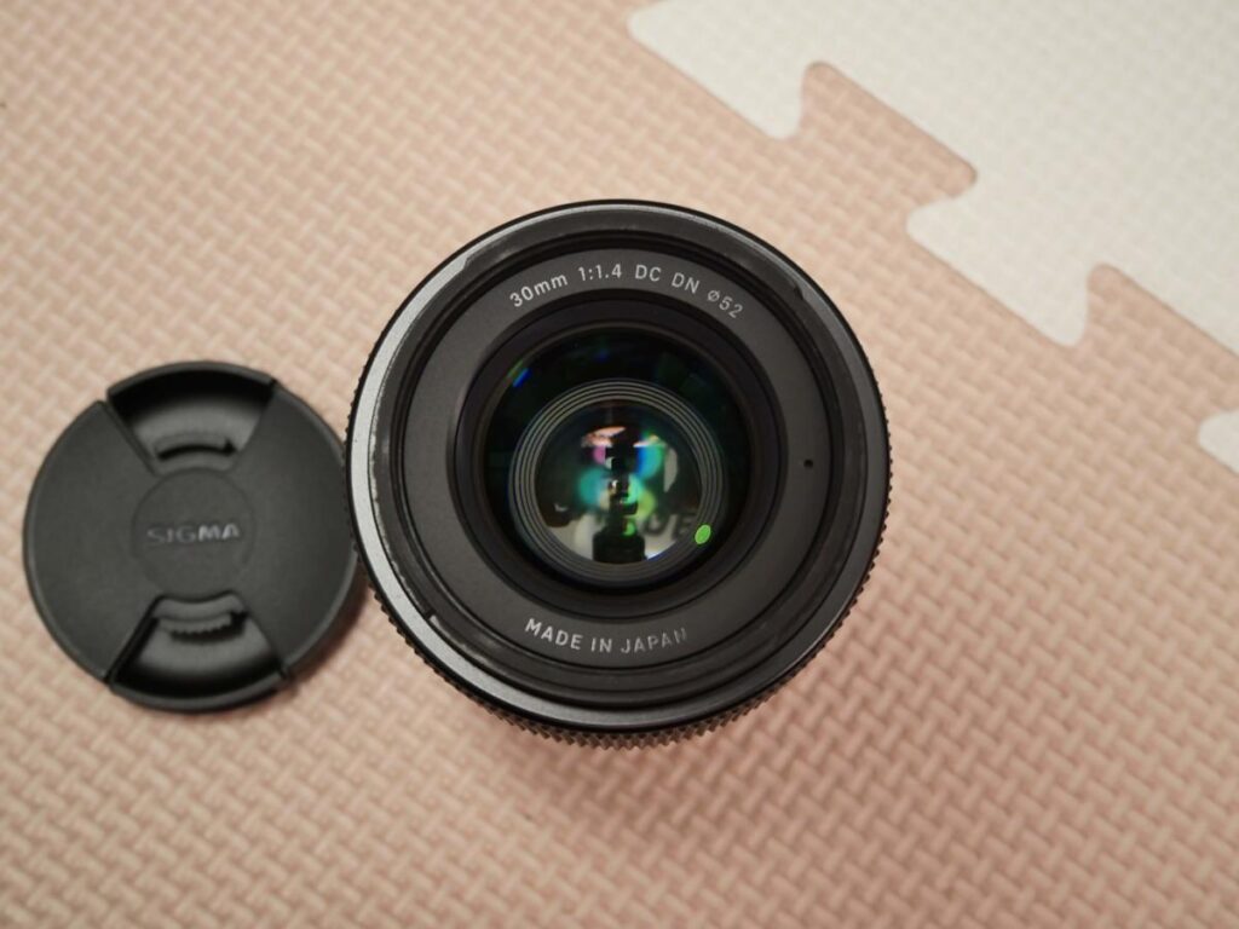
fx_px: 1790
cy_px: 464
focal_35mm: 50
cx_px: 620
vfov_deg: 29.1
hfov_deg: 38.2
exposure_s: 1/50
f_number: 5.6
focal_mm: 25
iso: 500
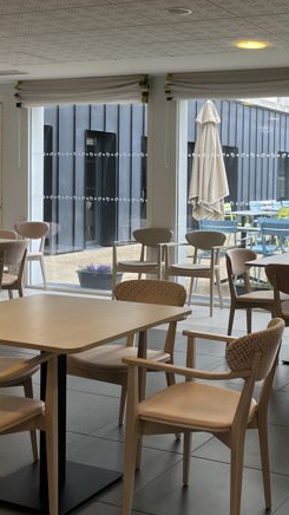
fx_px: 709
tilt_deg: -3.5
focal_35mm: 52
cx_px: 239
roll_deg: -0.2
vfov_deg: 39.7
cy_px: 211
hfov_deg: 22.7
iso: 32
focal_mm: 5.1
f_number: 1.6
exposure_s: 1/100
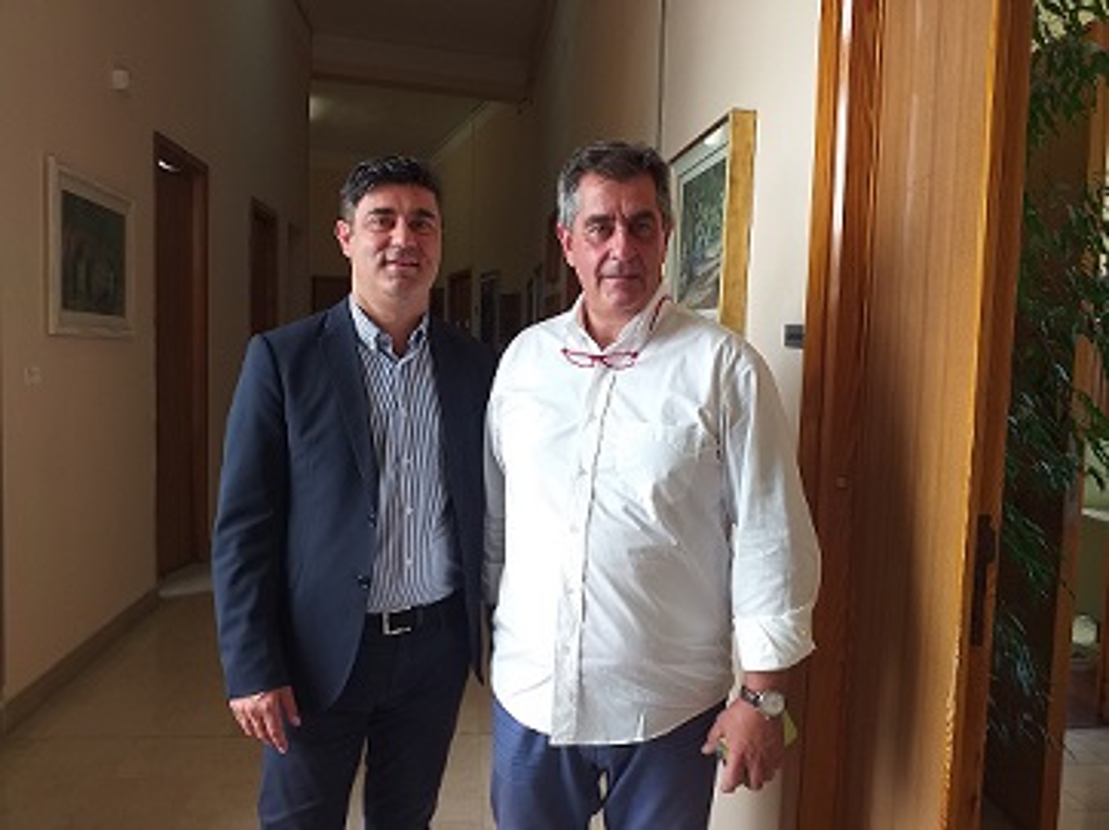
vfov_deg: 51.3
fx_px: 864
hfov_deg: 65.4
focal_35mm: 27
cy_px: 415
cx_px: 554
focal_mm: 3.6
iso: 40
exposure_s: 1/50
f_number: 1.9
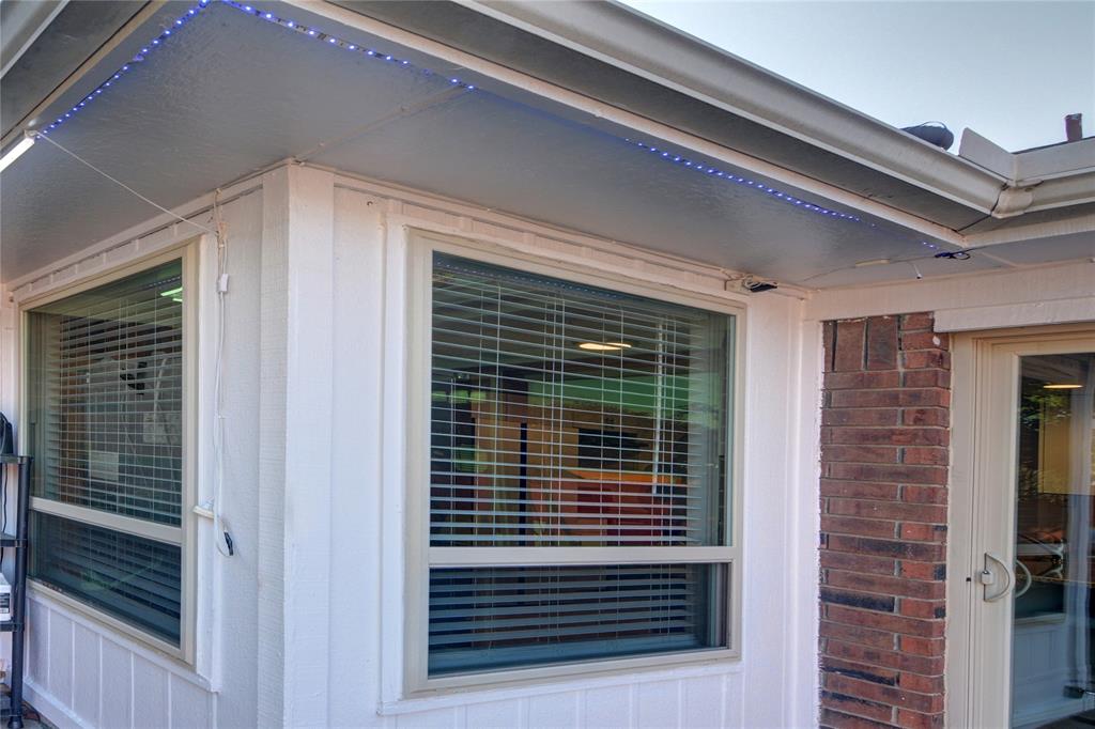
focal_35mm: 17
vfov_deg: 69.6
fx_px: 524
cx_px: 548
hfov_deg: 92.5
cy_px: 364
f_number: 8
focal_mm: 11.5
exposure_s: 1/60
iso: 400
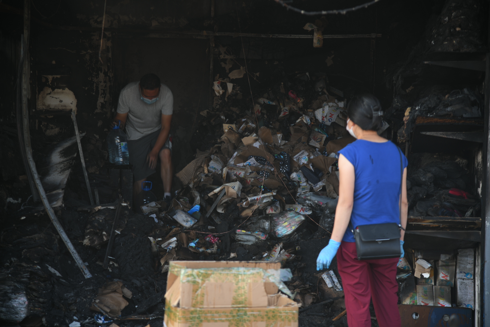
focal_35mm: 100
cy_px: 164
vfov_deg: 13.7
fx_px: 1361
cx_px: 245
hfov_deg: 20.4
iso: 100
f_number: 4
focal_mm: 100
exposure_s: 1/80
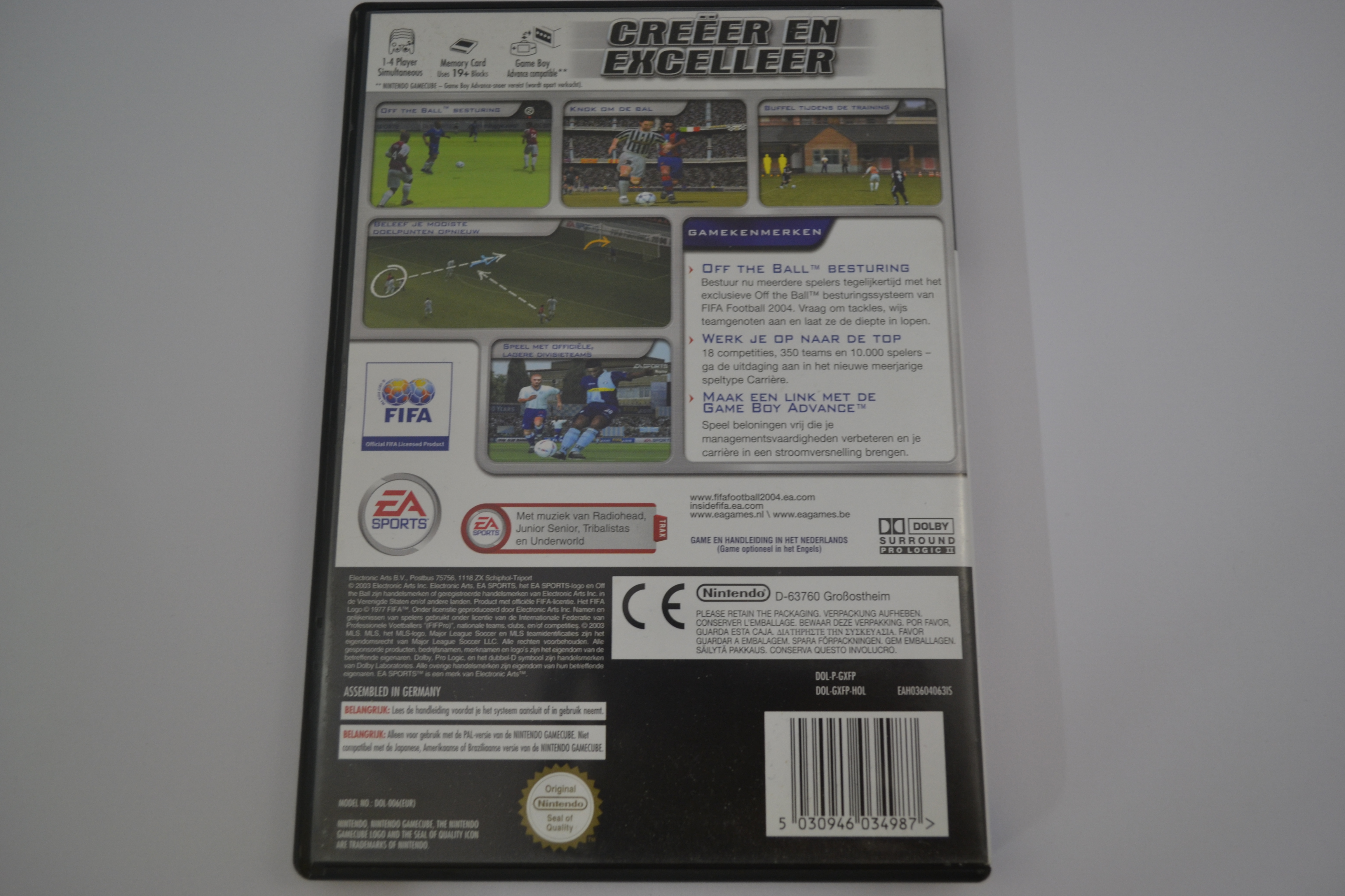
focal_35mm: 30
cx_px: 672
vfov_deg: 43.6
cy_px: 448
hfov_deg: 61.9
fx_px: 1121
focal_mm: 20
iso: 400
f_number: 3.8
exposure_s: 1/25
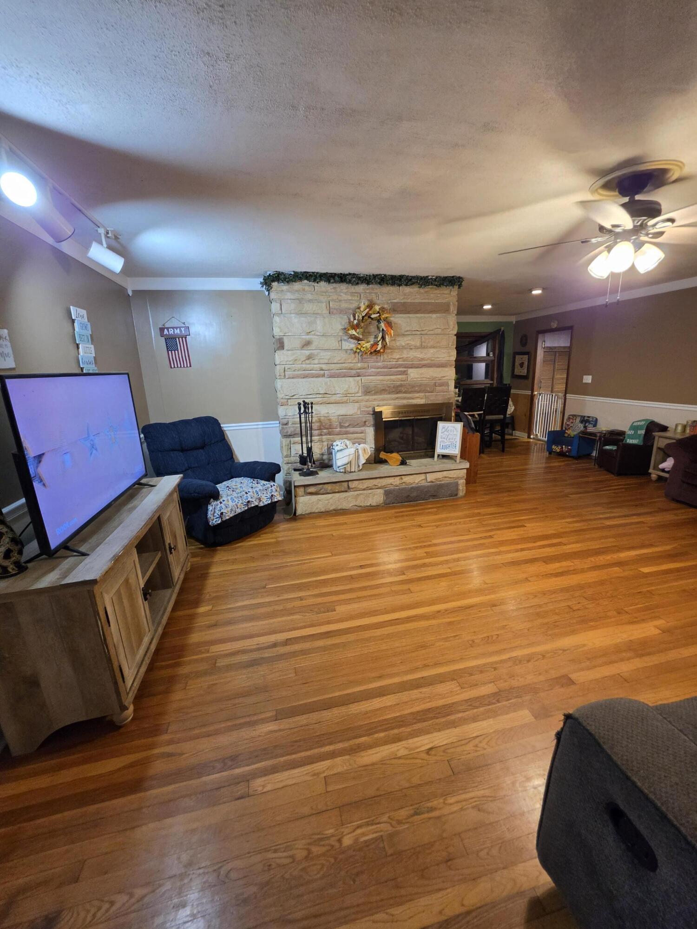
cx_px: 348
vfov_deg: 106.2
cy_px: 464
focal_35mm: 13
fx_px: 349
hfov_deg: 89.9
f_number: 1.9
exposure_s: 1/60
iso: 320
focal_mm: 2.2
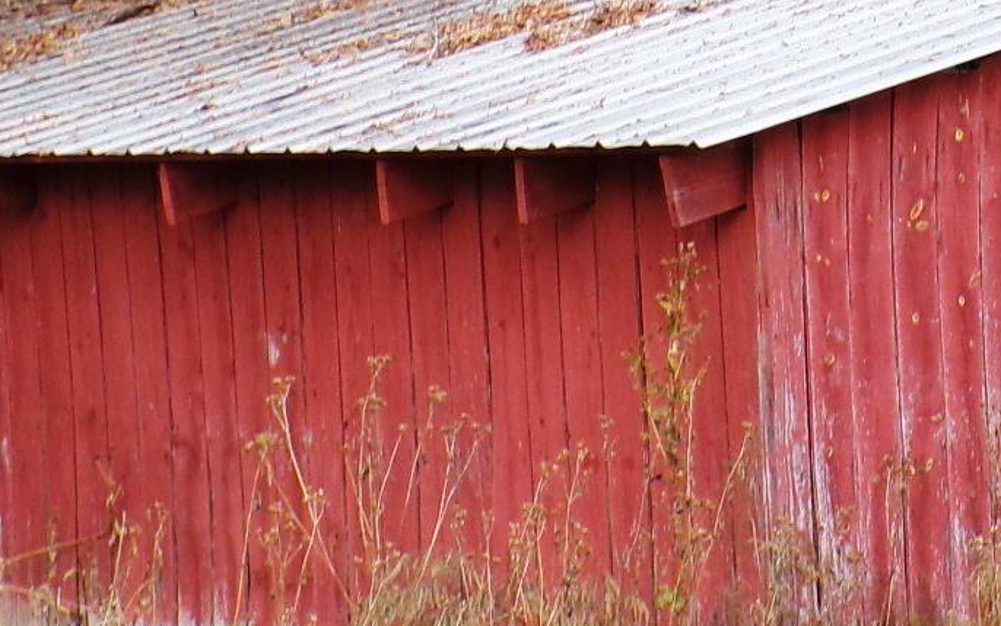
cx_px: 1347
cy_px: 29
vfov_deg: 8.4
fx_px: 4229
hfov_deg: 13.0
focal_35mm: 155
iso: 100
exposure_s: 1/140
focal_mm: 8.7
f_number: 5.3
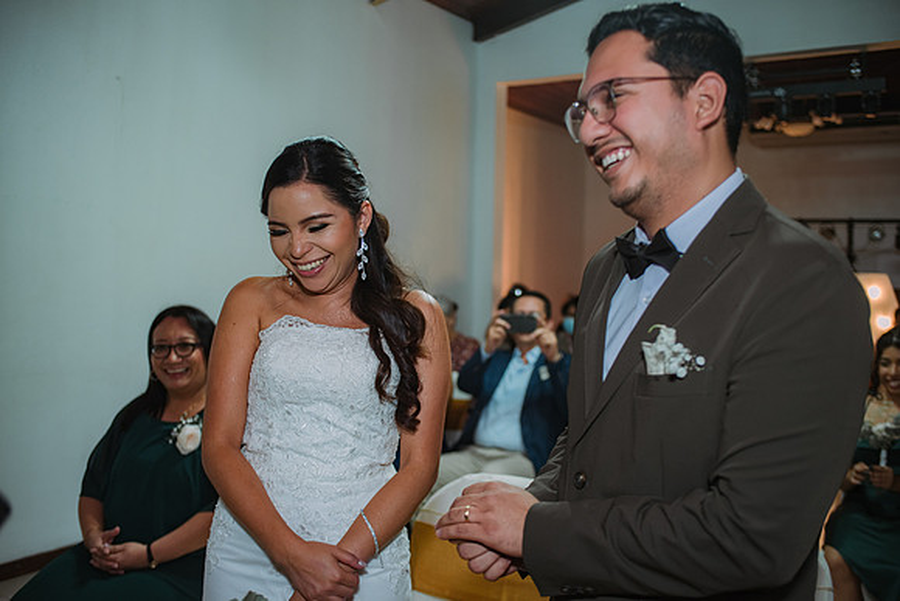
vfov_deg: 37.9
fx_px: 875
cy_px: 300
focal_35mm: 35
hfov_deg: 54.4
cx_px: 450
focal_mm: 35
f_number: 2.8
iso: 1000
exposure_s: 1/125
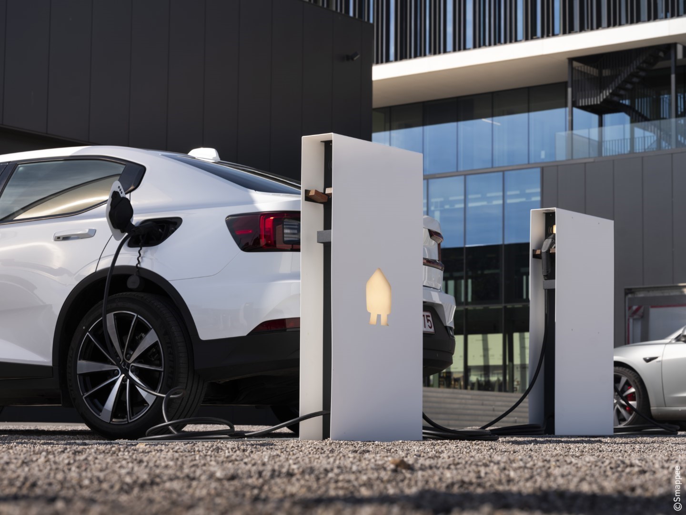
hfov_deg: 22.5
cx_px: 343
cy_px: 258
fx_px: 1724
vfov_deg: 17.0
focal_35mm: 87
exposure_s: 1/60
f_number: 13
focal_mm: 110
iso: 100
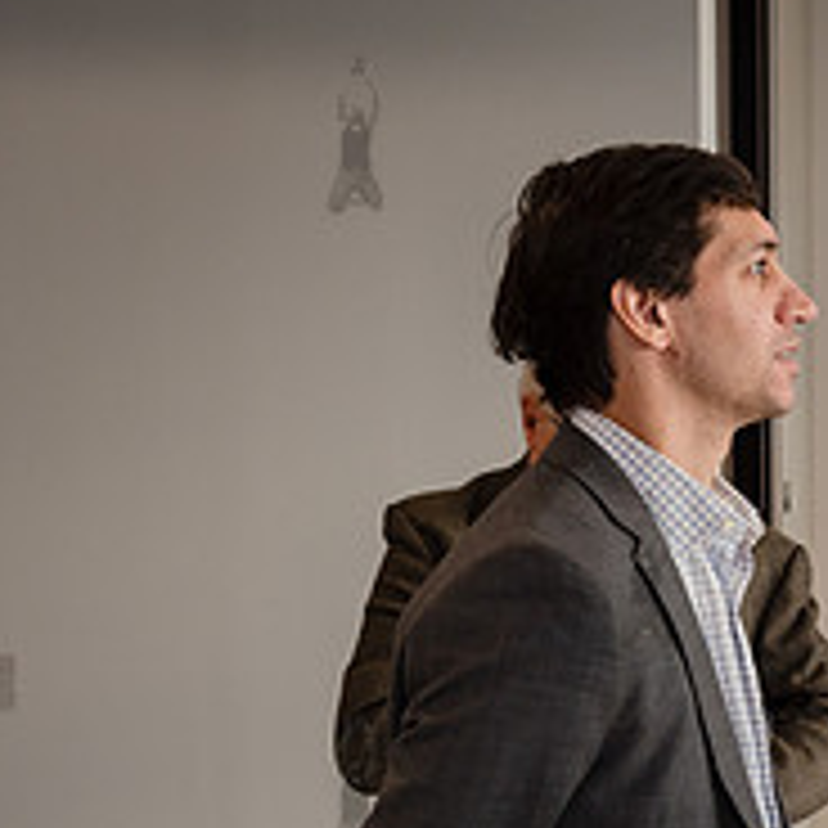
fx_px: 4005
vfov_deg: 11.7
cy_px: 787
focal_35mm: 148
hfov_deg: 11.3
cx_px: 1264
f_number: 5
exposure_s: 1/160
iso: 500
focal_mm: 52
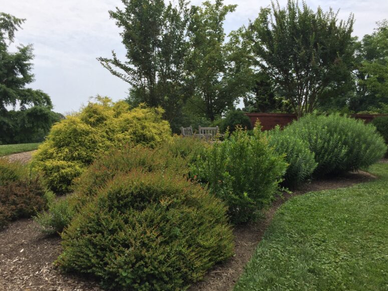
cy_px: 148
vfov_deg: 46.8
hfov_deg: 60.0
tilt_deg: -3.4
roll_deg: -1.1
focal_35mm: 30
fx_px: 336
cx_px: 192
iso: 32
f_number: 2.2
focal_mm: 4.15
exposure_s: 1/1522
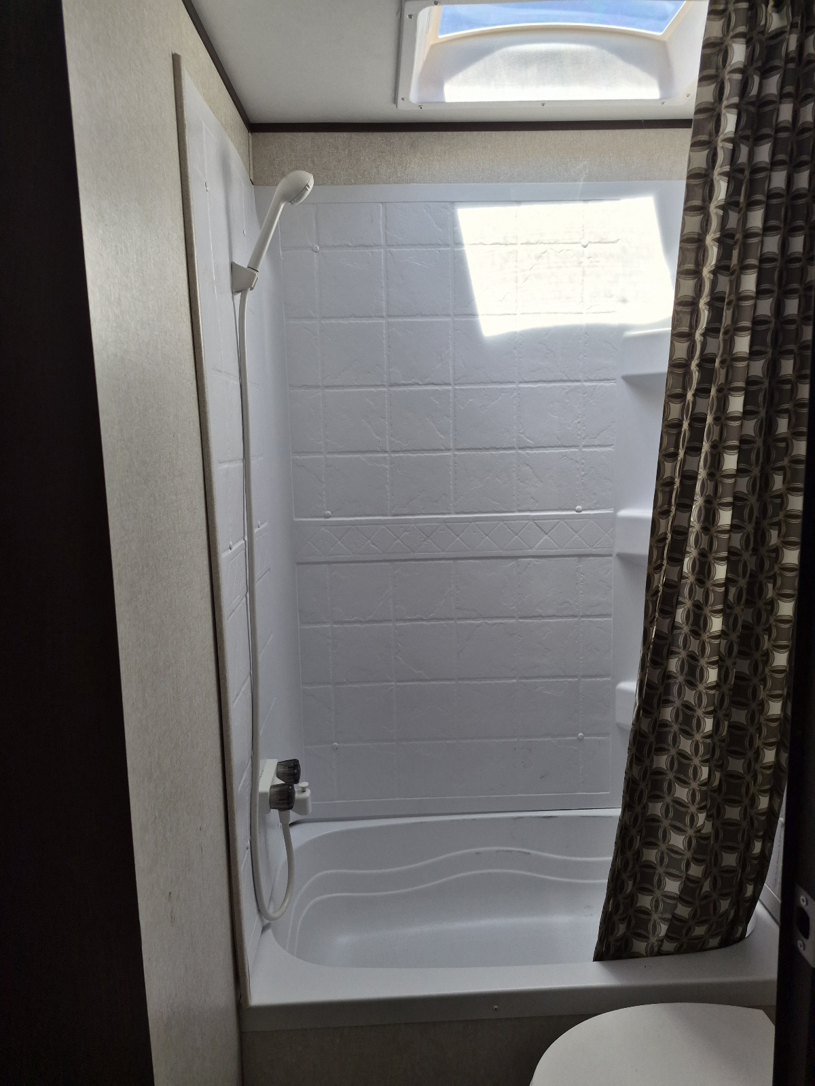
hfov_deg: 58.9
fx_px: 722
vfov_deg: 73.9
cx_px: 408
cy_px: 543
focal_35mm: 23
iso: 80
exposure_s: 1/1000
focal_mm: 5.4
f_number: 1.8
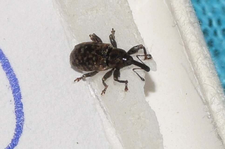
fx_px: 1310
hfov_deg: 9.8
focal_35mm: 210
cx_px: 112
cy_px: 74
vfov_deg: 6.5
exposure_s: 1/200
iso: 320
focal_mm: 140
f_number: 14
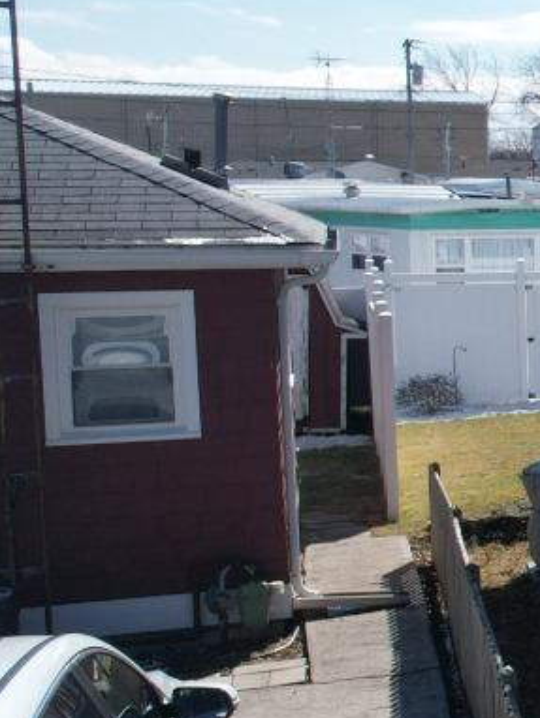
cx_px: 1366
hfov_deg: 12.8
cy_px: 331
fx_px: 1724
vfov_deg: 23.5
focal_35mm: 83
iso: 120
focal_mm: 8.38
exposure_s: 1/2500
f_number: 2.8
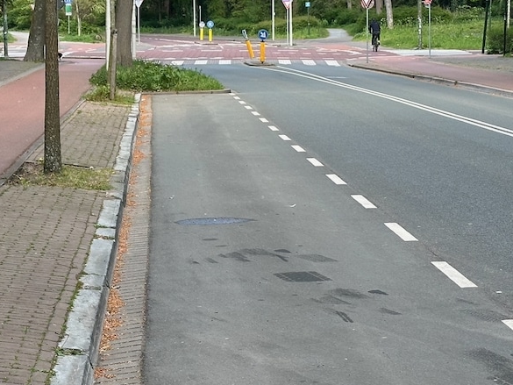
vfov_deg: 14.1
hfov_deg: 18.7
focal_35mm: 105
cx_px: 261
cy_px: 181
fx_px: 1556
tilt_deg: -6.6
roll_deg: +0.4
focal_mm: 6.86
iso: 64
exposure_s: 1/654
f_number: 1.78
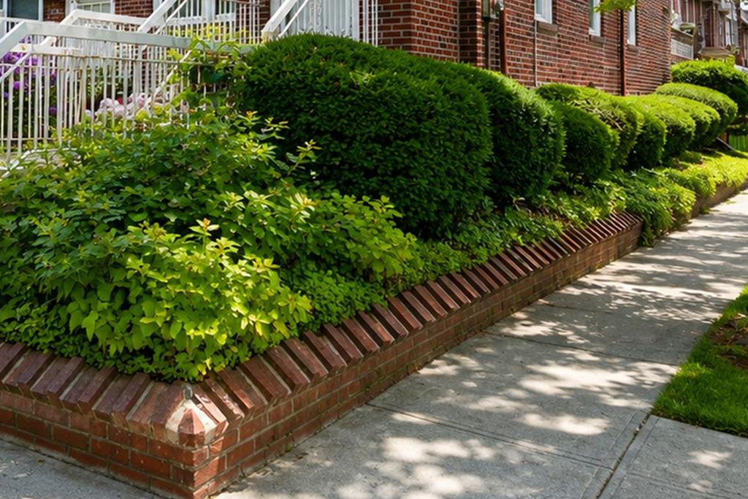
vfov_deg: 29.5
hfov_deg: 43.7
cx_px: 170
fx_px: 894
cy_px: 19
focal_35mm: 43
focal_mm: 21.5
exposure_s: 1/100
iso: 100
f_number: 6.3
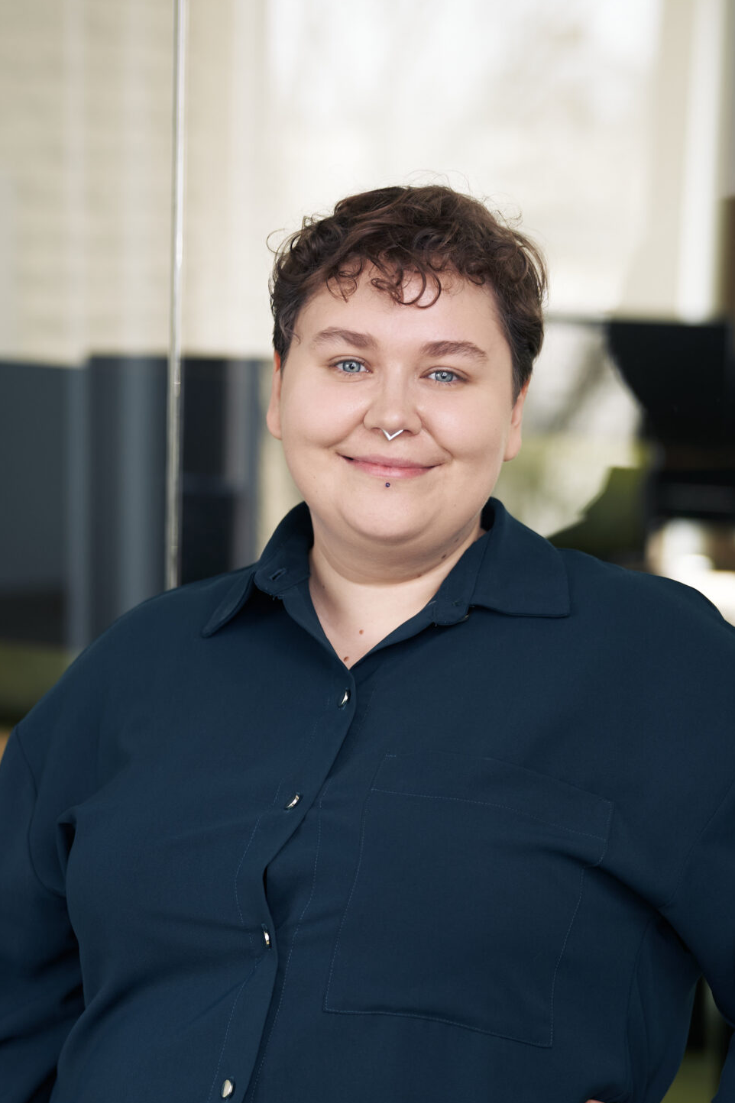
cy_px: 852
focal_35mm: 133
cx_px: 327
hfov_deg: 10.3
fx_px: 4075
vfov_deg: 15.3
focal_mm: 75
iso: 250
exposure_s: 1/160
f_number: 2.5
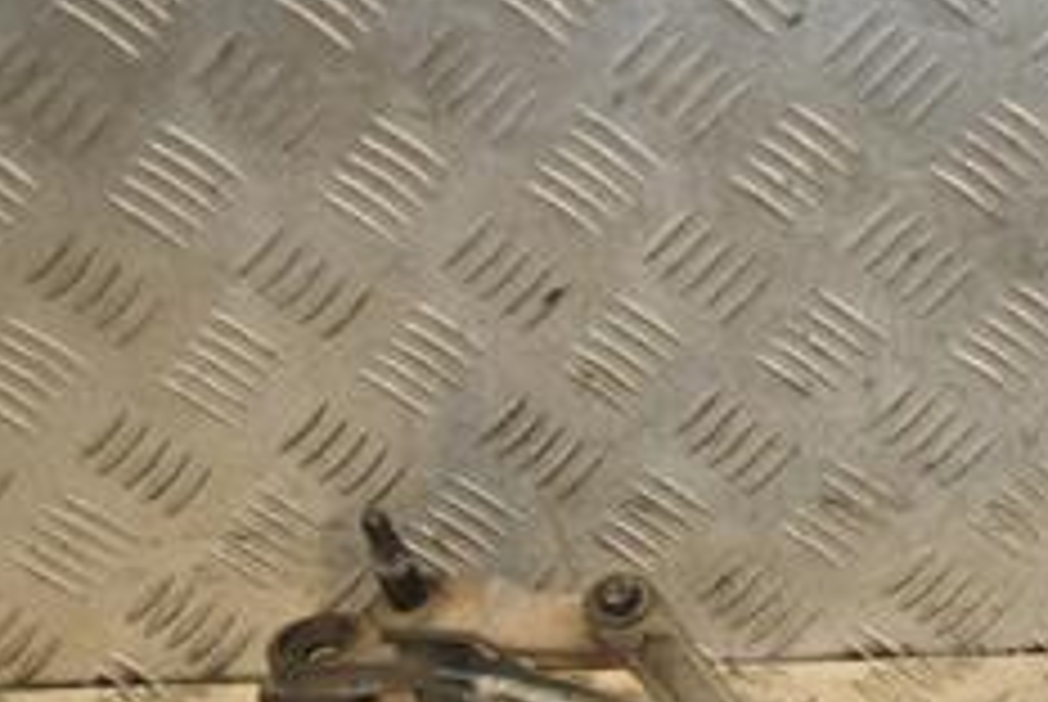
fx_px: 3148
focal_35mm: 108
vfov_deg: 12.7
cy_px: 428
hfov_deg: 17.7
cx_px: 1345
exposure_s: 1/200
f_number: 5
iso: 800
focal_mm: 28
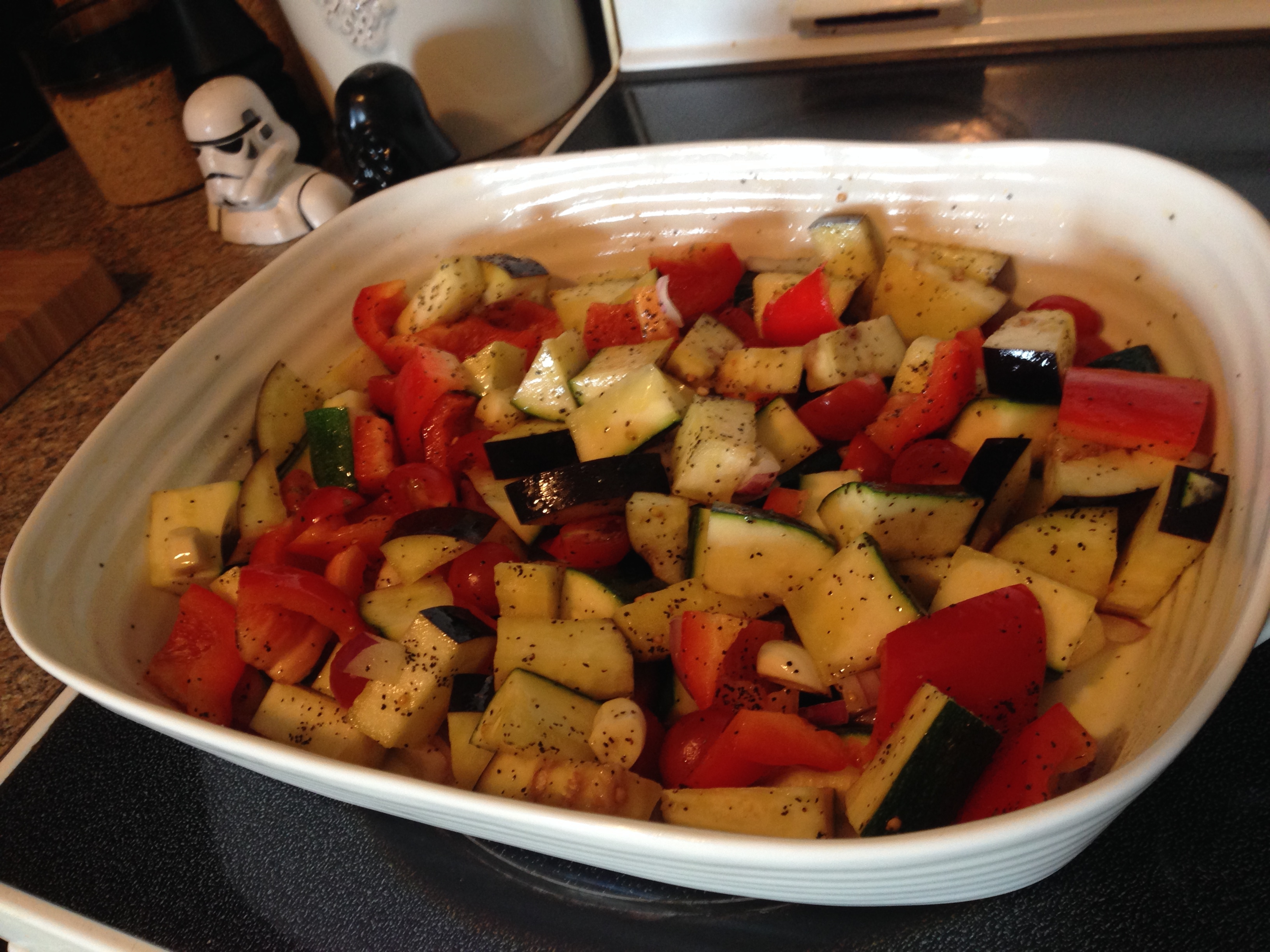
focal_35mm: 33
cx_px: 635
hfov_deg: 55.4
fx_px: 1211
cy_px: 476
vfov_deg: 42.9
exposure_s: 1/20
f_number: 2.4
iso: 125
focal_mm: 4.12
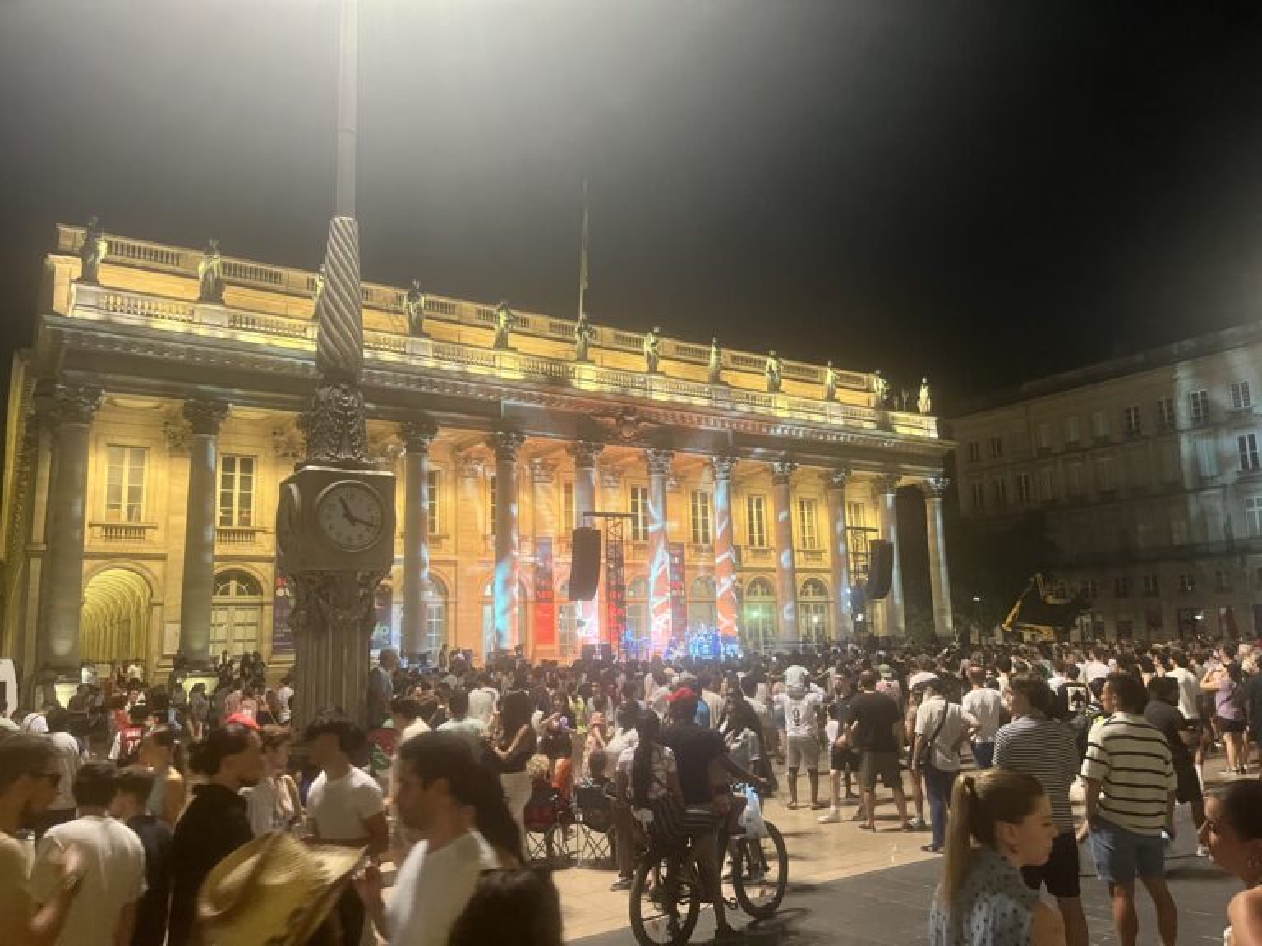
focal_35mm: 26
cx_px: 631
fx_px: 948
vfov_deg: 53.1
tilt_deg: +9.4
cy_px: 473
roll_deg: +1.3
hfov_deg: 67.3
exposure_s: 1/50
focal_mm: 5.1
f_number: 1.6
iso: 500
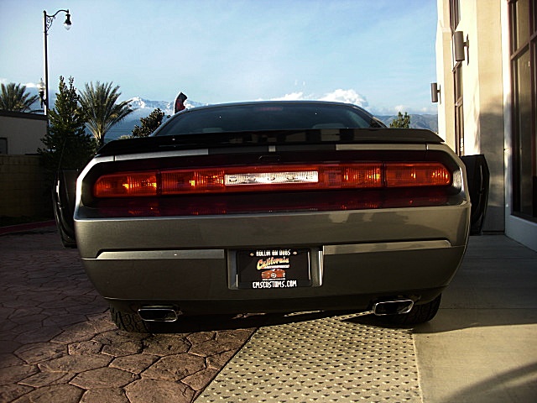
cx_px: 268
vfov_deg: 39.7
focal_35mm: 36
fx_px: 558
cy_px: 202
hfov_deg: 51.4
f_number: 2.8
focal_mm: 6.3
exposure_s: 1/400
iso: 50
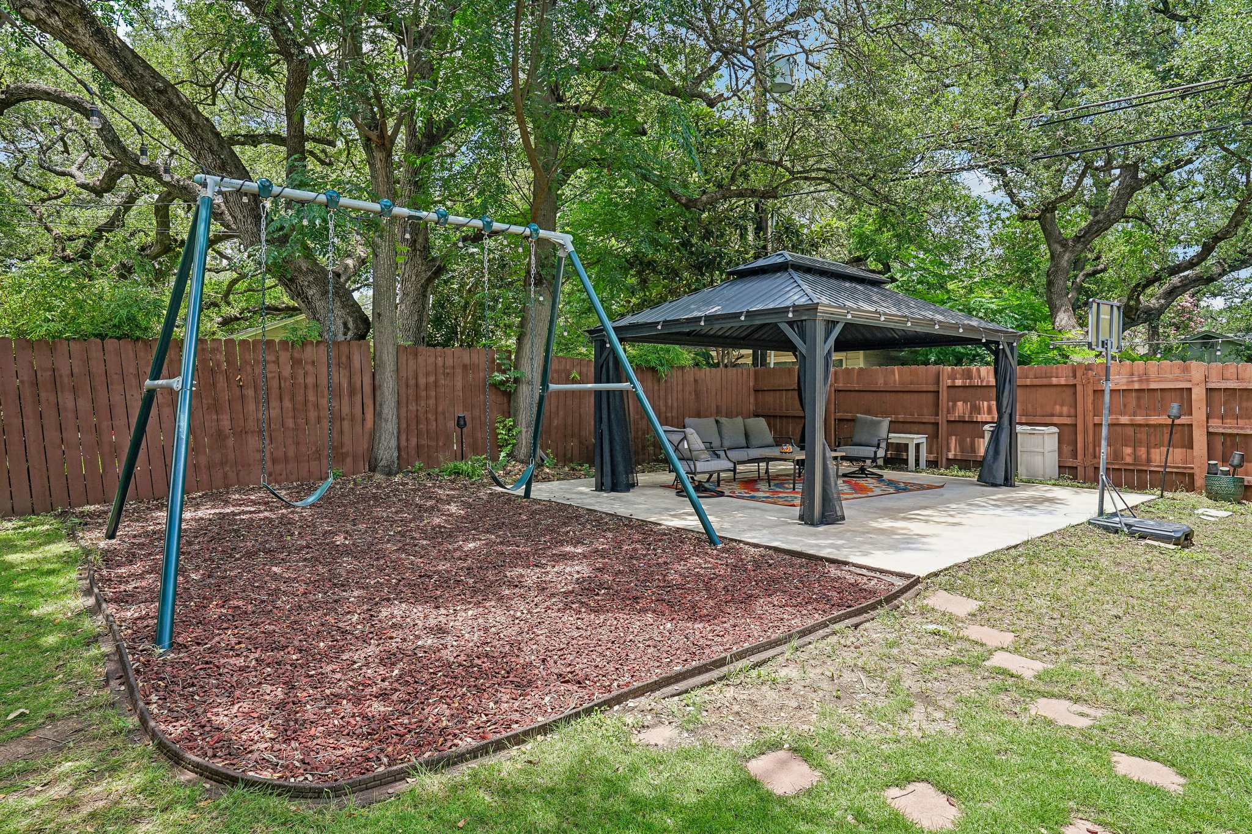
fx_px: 695
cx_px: 626
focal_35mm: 20
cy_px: 417
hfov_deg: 84.0
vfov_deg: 61.9
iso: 200
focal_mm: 20
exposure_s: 1/100
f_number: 8
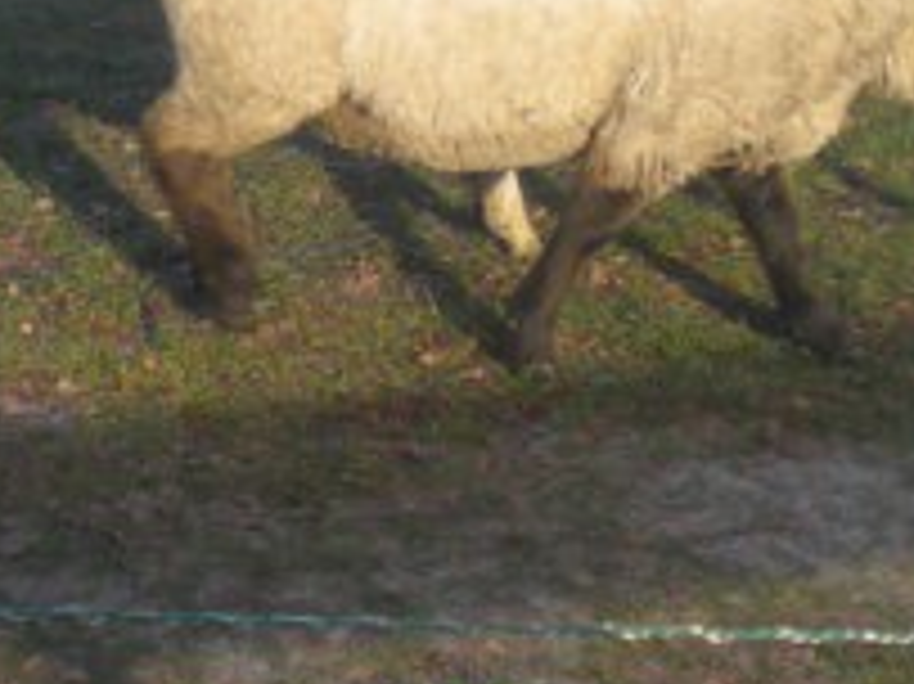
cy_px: 99
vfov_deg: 12.3
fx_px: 3167
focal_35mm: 120
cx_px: 162
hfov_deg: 16.3
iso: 50
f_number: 3.1
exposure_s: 1/183
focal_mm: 6.3
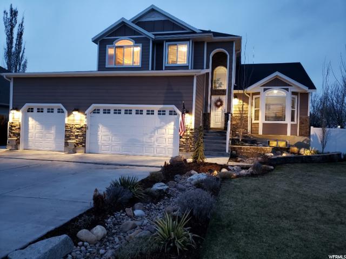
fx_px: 260
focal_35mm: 26
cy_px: 130
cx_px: 173
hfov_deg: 67.3
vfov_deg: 53.1
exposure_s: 1/17
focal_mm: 4.3
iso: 250
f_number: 1.5
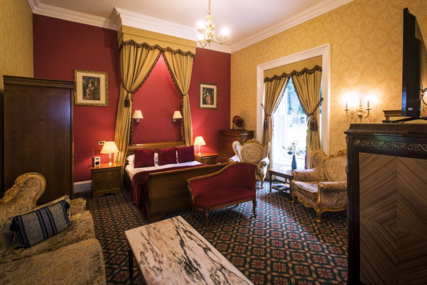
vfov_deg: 70.5
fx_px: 202
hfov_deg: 93.2
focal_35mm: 17
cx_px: 214
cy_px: 142
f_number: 16
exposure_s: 1.6
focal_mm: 17
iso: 250
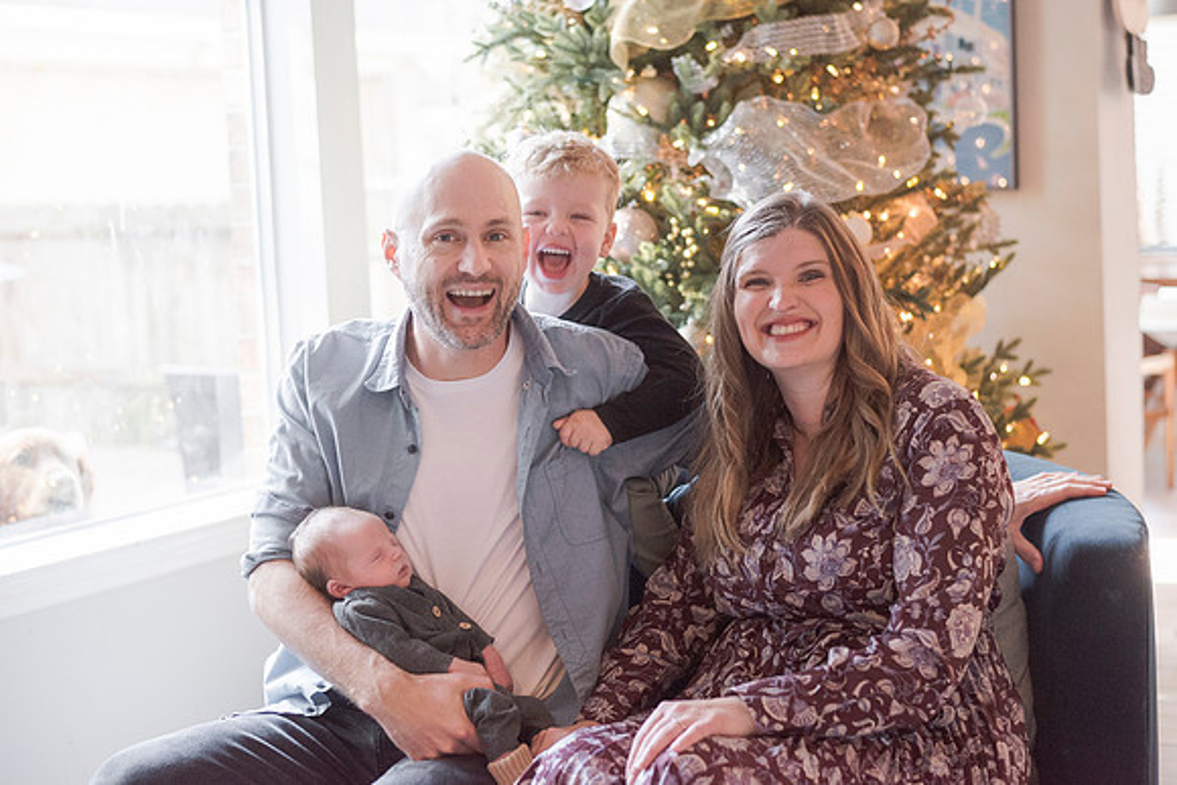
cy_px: 349
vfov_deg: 23.7
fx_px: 1871
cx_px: 609
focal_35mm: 57
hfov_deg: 34.9
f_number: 2.5
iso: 800
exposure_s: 1/200
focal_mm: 50
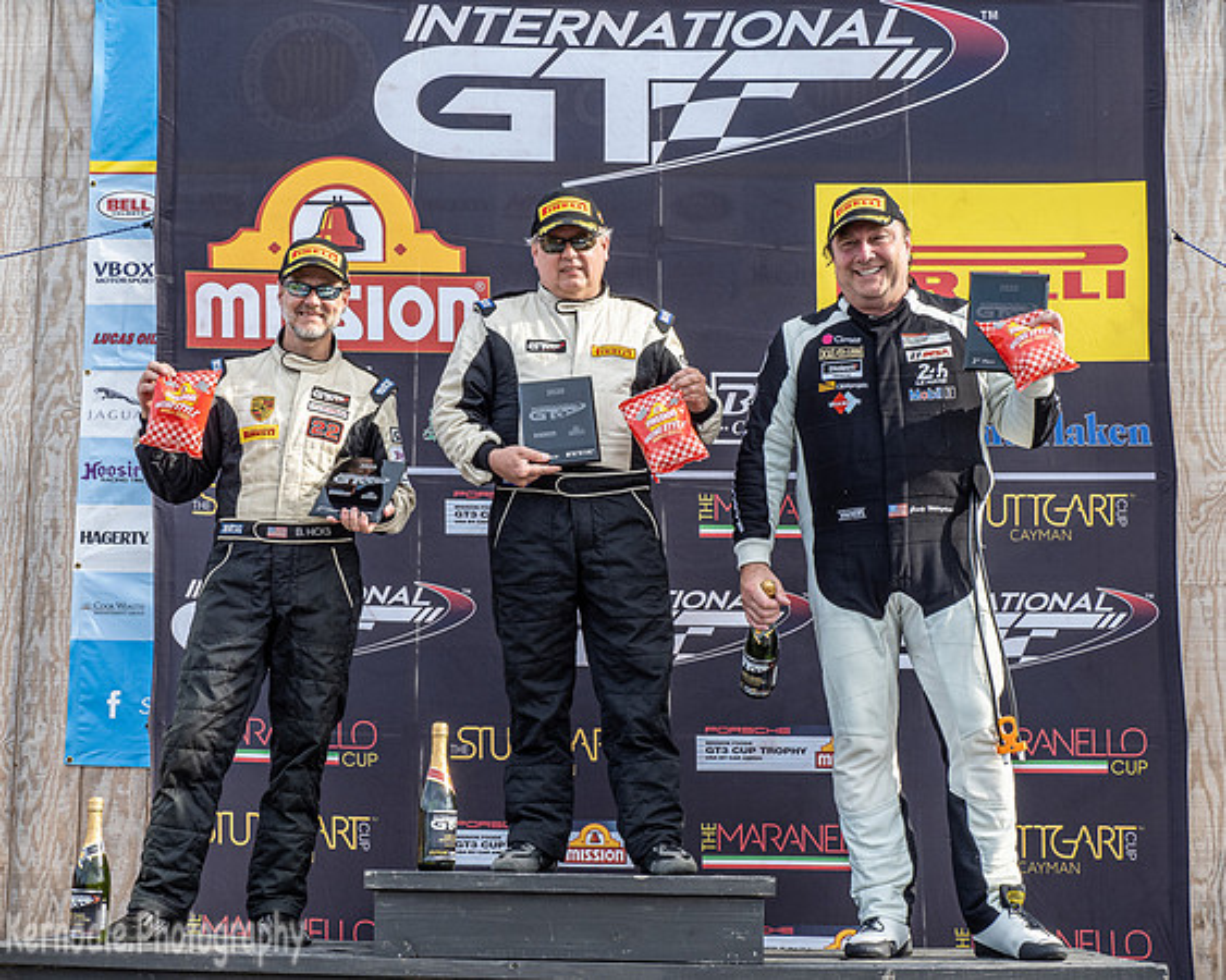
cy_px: 533
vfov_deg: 26.8
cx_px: 540
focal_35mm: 57
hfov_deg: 33.2
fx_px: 2054
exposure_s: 1/60
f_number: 10
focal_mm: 25
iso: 200
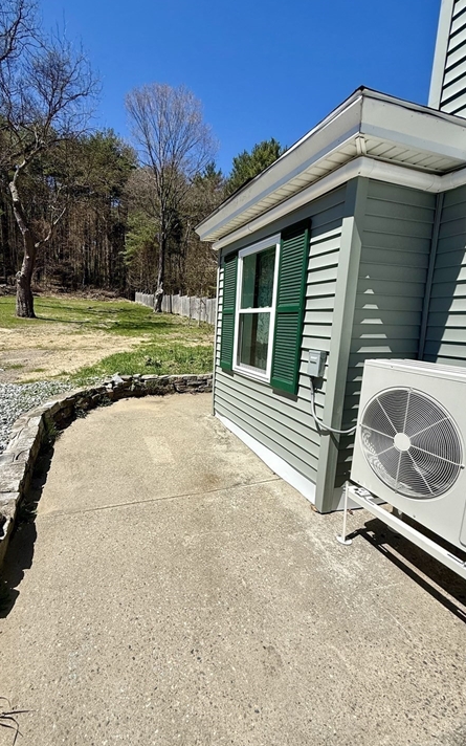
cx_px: 178
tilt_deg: -8.5
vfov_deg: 97.8
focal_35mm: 16
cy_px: 371
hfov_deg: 70.2
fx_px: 325
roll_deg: -2.4
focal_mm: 2.22
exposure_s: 1/2976
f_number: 2.2
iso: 50
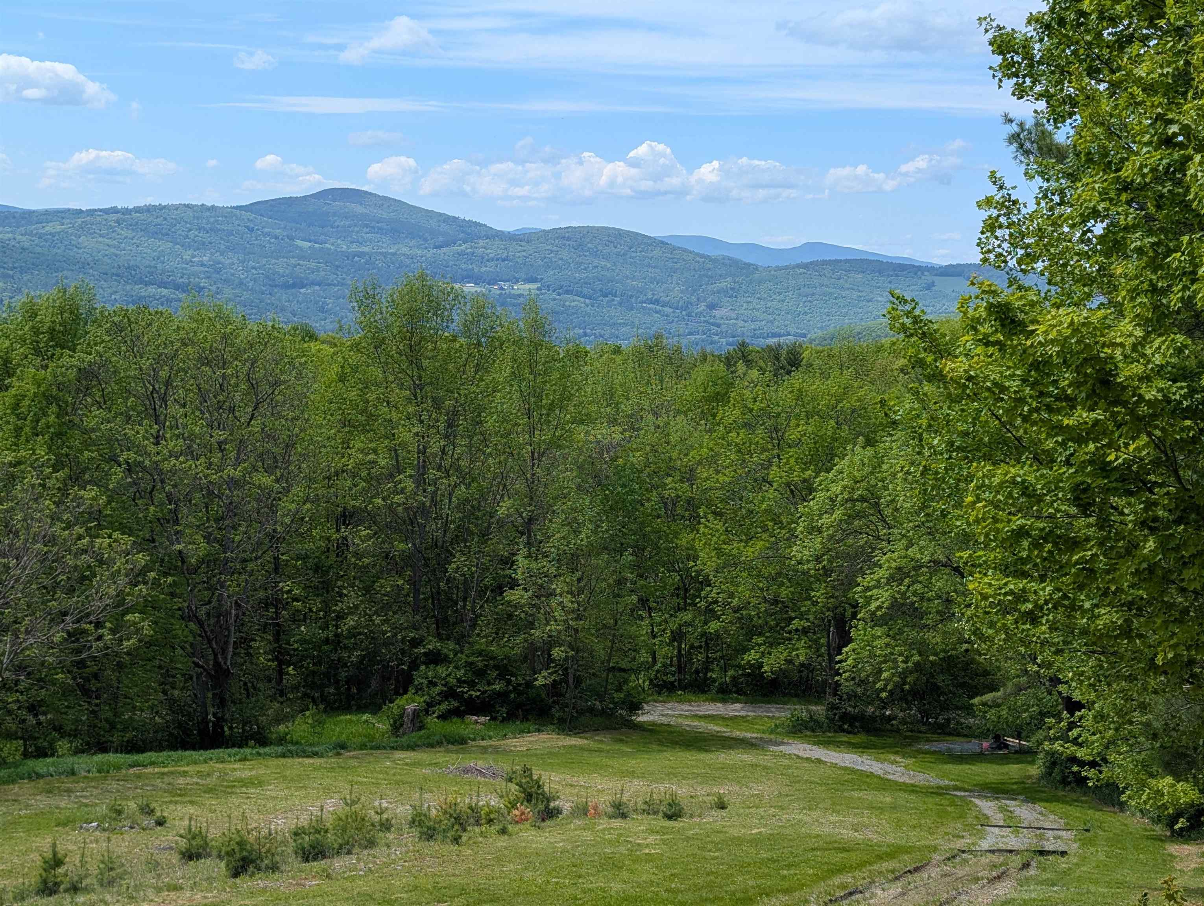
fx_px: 1707
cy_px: 453
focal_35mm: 49
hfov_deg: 38.9
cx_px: 602
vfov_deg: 29.7
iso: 21
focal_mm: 6.9
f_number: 1.68
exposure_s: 1/1147
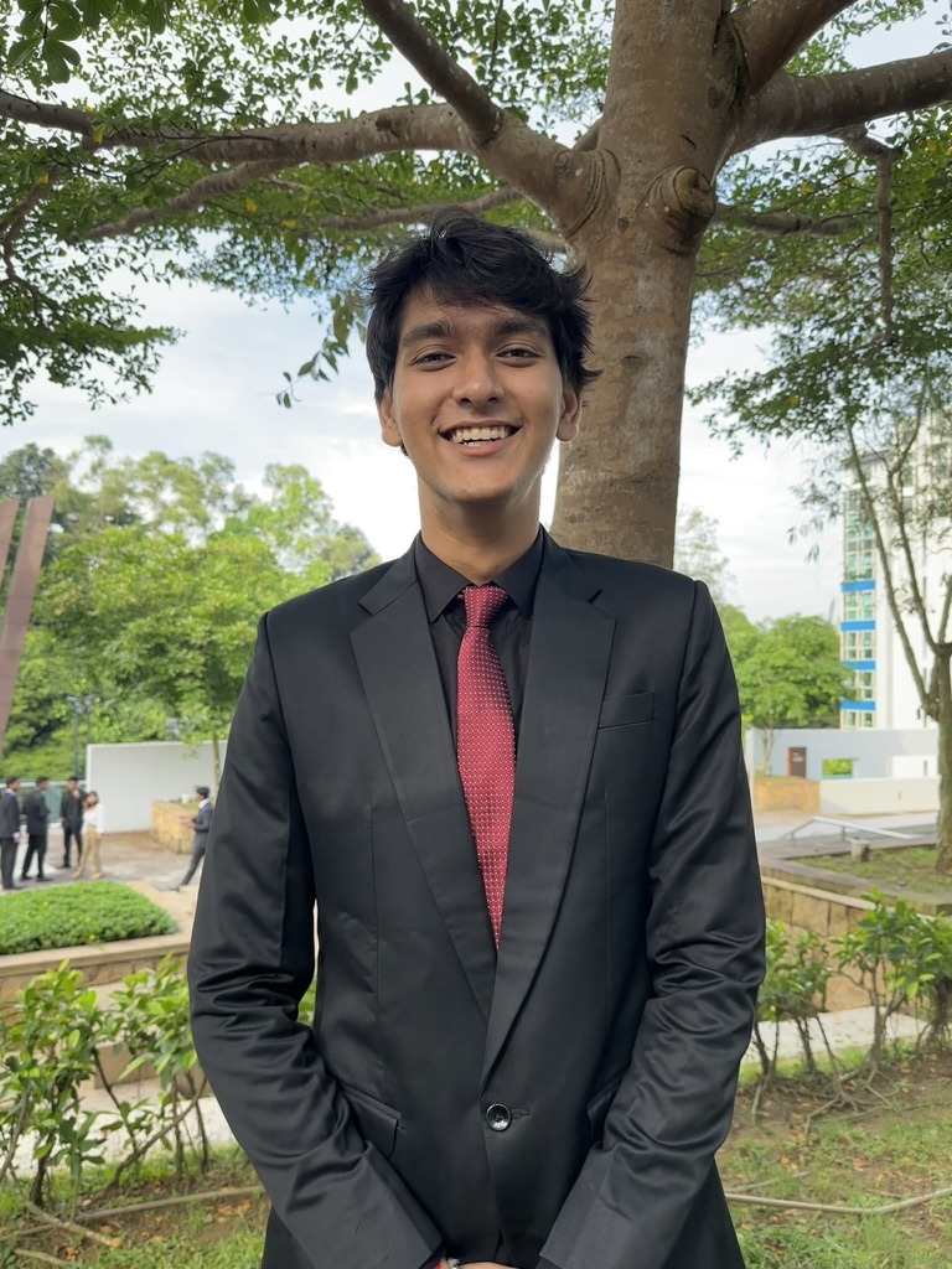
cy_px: 634
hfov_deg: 56.8
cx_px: 476
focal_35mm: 24
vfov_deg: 71.6
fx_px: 880
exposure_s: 1/286
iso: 80
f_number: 1.78
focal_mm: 6.86
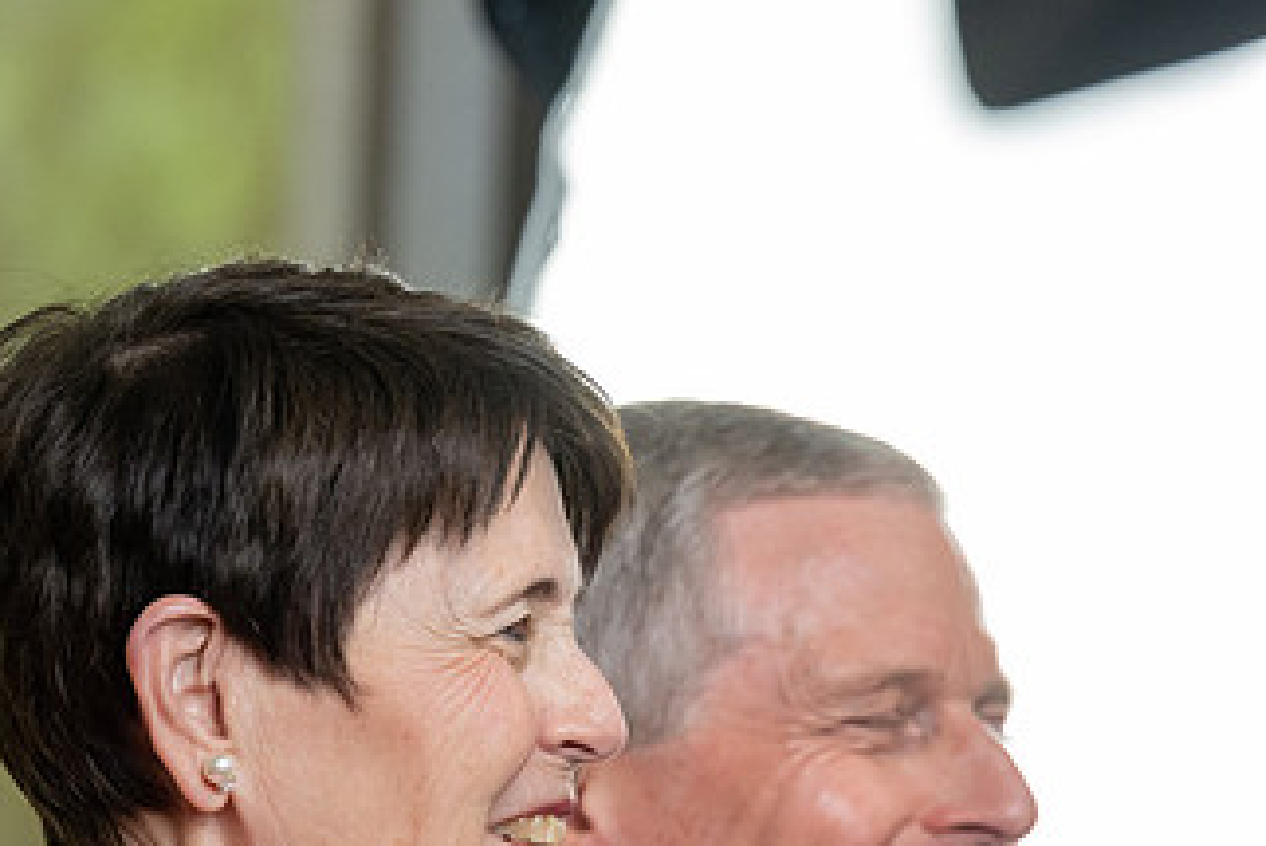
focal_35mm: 306
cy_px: 750
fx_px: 10765
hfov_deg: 6.7
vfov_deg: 4.5
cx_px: 692
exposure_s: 1/250
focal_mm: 170
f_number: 4.5
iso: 2000
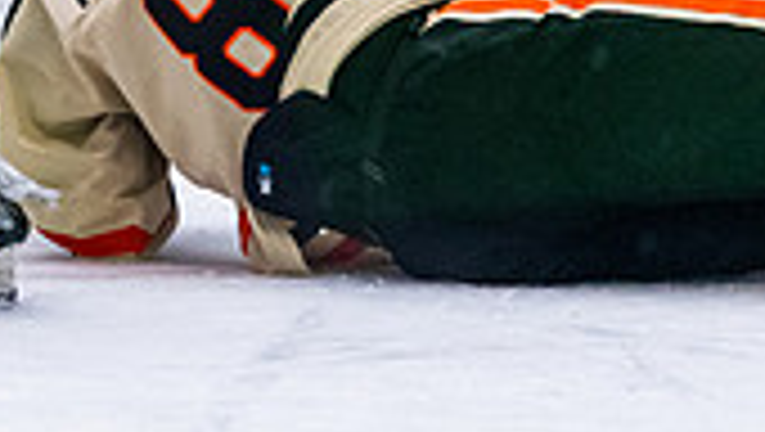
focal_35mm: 732
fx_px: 14862
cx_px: -321
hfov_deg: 2.9
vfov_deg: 1.7
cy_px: -353
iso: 3200
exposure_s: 1/640
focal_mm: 175
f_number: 3.2
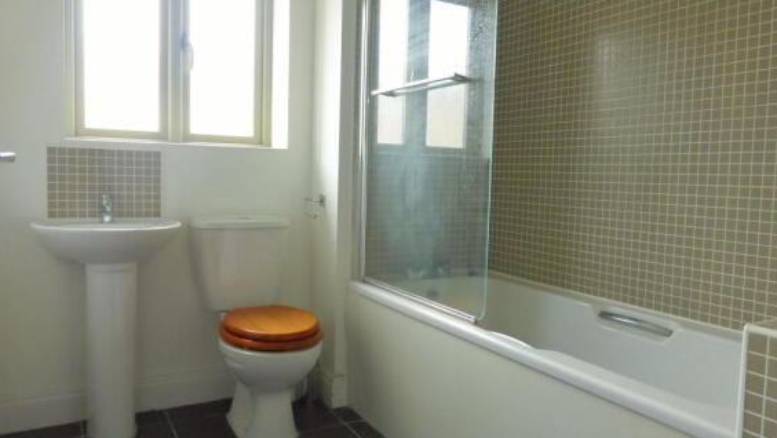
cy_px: 211
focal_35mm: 27
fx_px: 557
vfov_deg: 43.0
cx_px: 393
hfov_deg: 69.8
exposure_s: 1/15
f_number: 3.3
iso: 400
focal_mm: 4.3
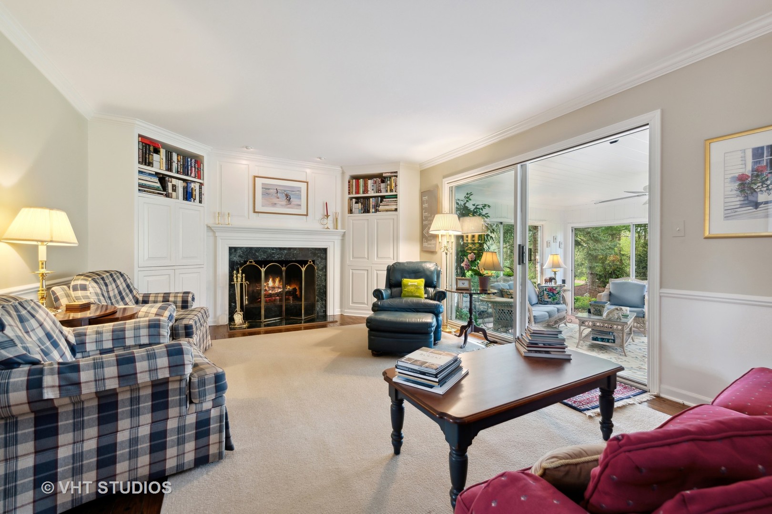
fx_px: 322
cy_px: 257
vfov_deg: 77.3
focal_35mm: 15
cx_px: 386
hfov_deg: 100.4
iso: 200
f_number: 9.5
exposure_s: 1/8
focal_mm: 15
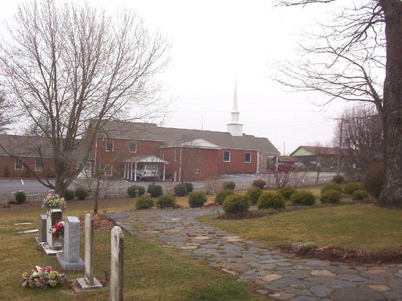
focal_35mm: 39
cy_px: 150
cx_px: 201
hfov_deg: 47.9
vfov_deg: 36.8
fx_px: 453
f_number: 4.5
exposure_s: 1/465
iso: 100
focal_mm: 6
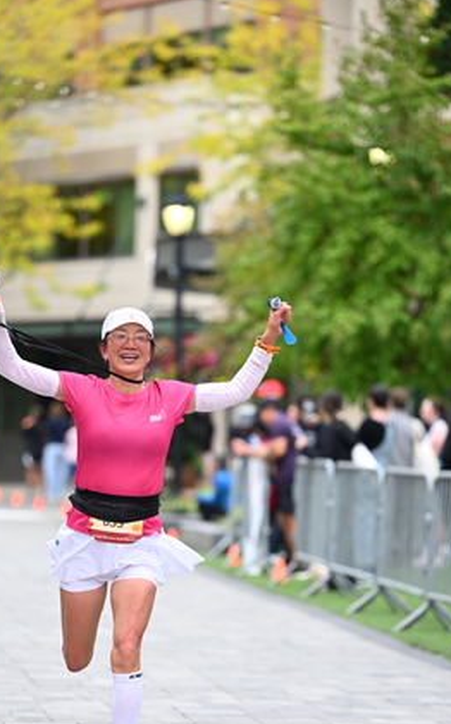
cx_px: 183
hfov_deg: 7.0
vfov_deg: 11.2
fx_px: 3683
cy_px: 434
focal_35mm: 187
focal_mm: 140
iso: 640
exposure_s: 1/1600
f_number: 2.8
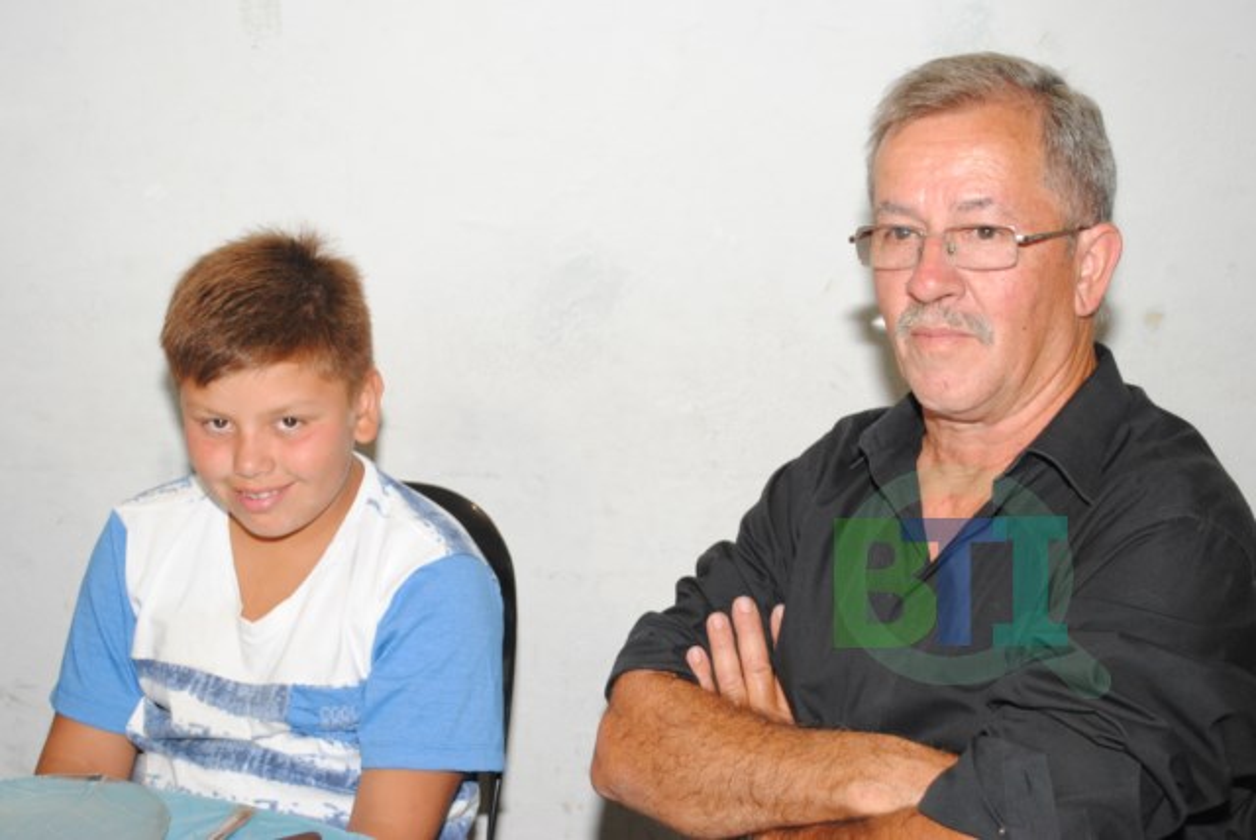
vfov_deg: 25.1
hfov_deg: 36.8
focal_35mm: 54
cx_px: 628
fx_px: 1886
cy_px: 420
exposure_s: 1/60
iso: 800
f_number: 5.6
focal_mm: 36
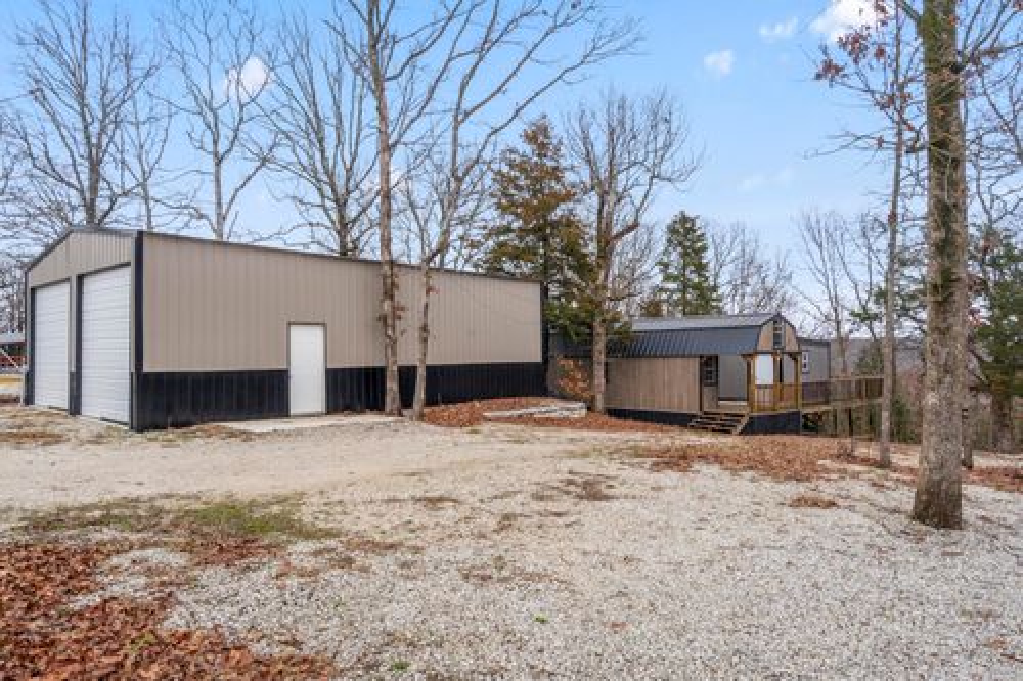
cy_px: 340
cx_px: 512
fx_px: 625
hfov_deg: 78.6
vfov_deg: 57.2
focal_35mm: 22
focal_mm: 22
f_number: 11
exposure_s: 1/250
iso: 800
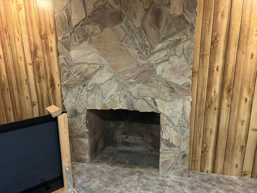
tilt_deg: -15.2
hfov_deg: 67.3
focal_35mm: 26
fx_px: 193
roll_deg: +0.8
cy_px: 96
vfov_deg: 53.1
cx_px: 128
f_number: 1.5
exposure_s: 1/40
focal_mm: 5.7
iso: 640
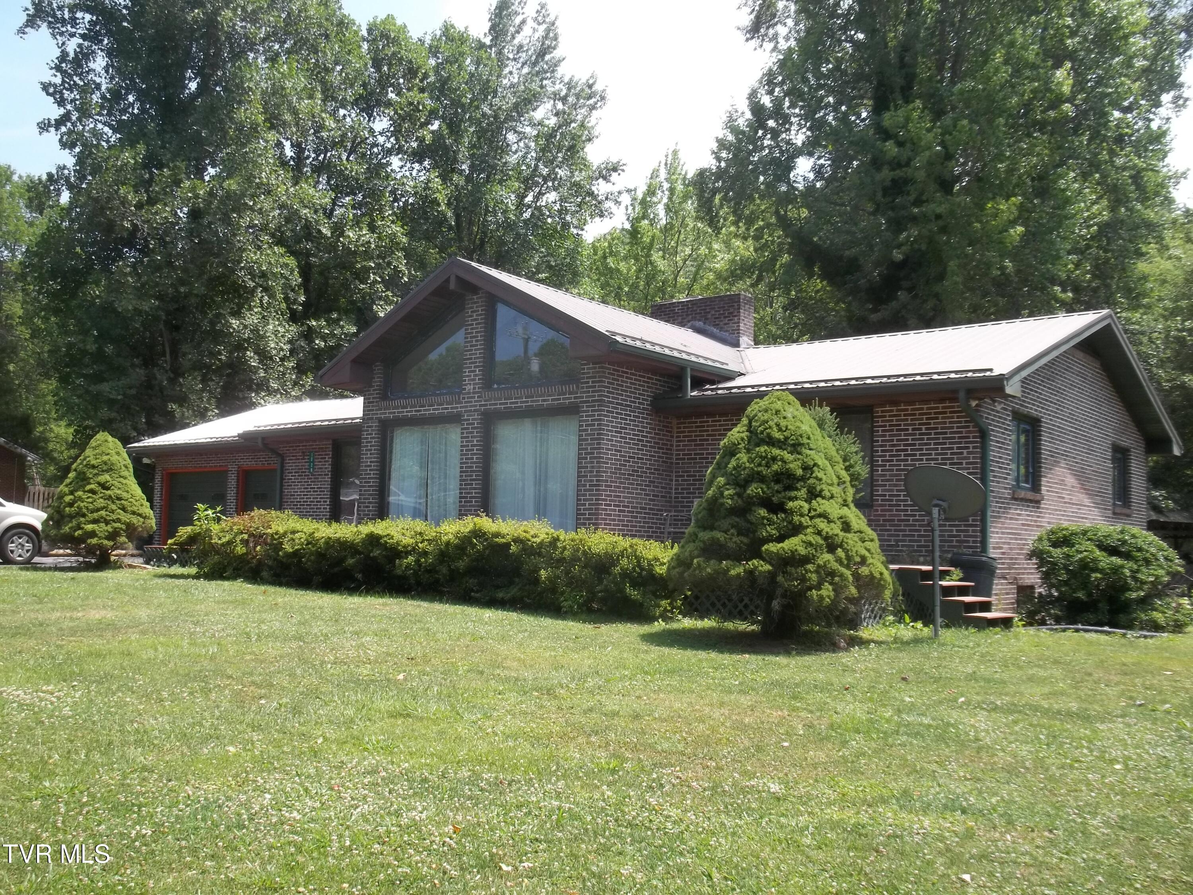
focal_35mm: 33
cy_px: 448
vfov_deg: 42.9
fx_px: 1137
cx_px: 596
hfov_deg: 55.4
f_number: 3.3
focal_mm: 5.9
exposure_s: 1/320
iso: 64
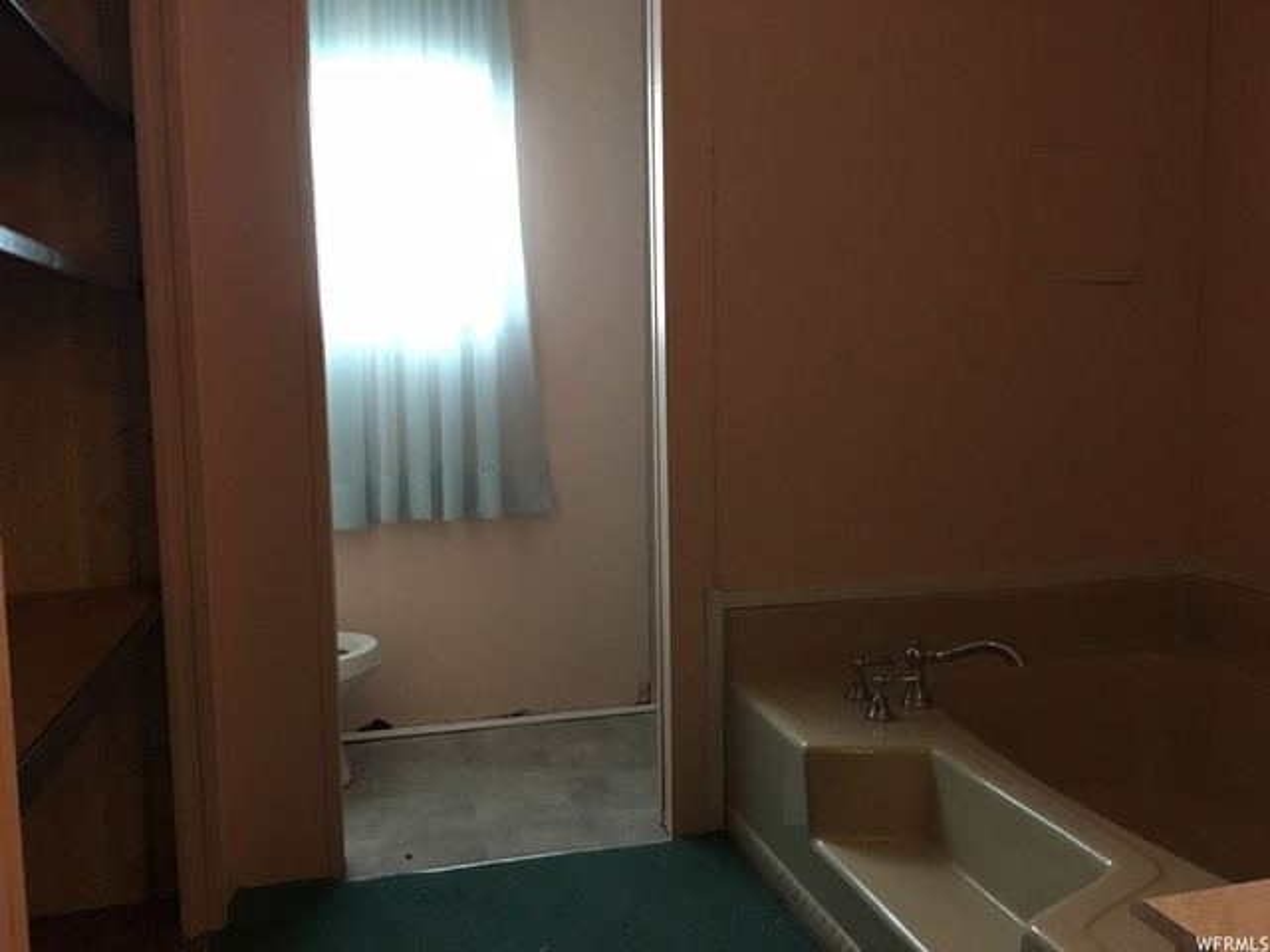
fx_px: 1064
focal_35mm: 29
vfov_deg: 48.2
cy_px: 476
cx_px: 635
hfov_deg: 61.7
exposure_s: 1/17
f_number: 2.2
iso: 200
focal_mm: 4.15
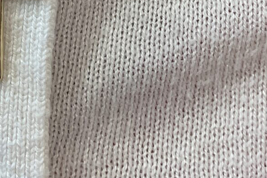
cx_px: 6
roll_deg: +0.5
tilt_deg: -14.9
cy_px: -241
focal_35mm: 119
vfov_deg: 10.1
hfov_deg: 16.9
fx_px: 883
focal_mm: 4.2
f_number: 1.6
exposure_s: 1/120
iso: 64
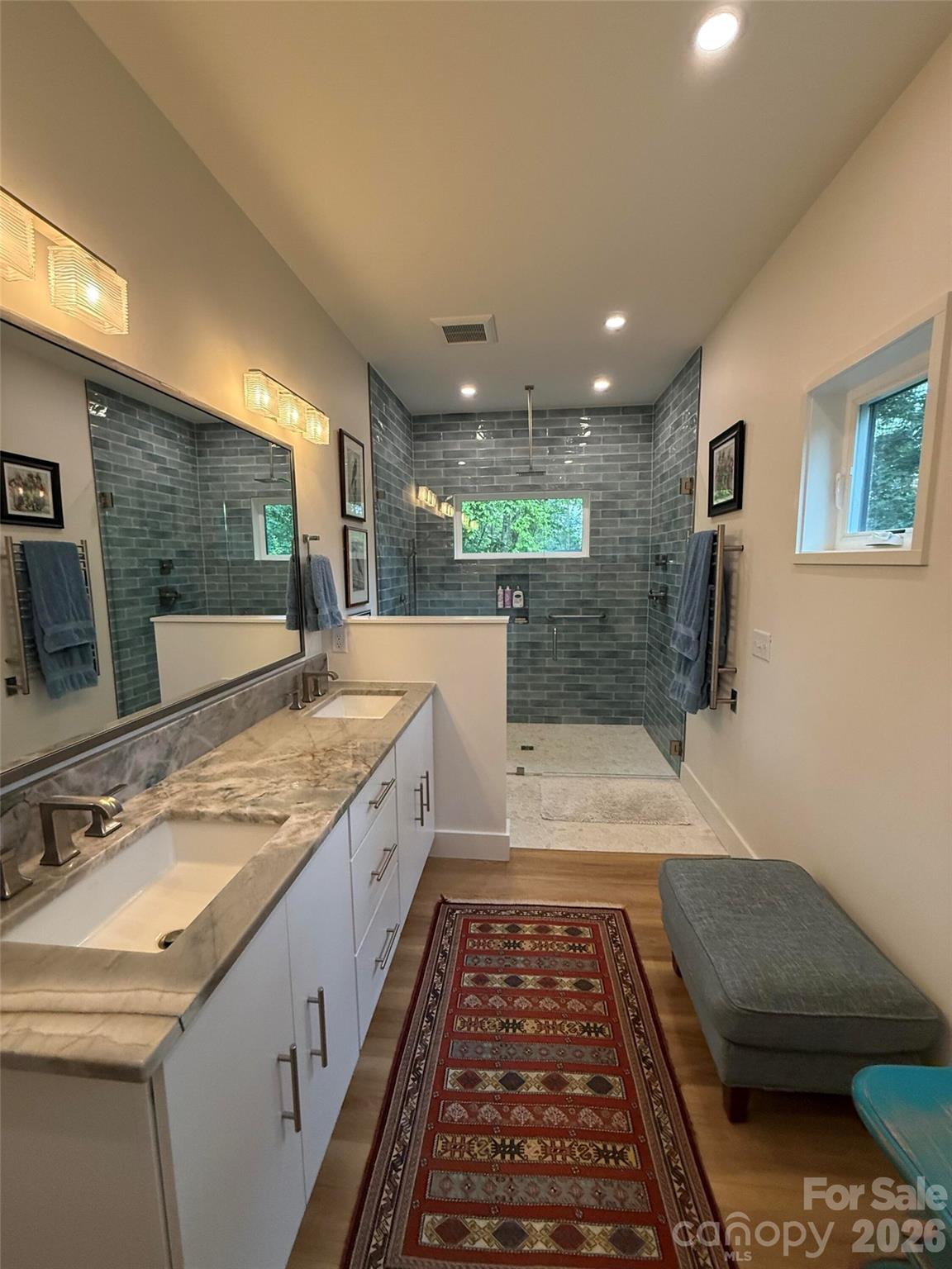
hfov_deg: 85.7
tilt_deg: -7.5
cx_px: 476
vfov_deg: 102.1
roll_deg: +0.0
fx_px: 513
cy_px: 634
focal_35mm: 14
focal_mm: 2.22
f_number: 2.2
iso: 500
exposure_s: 1/120
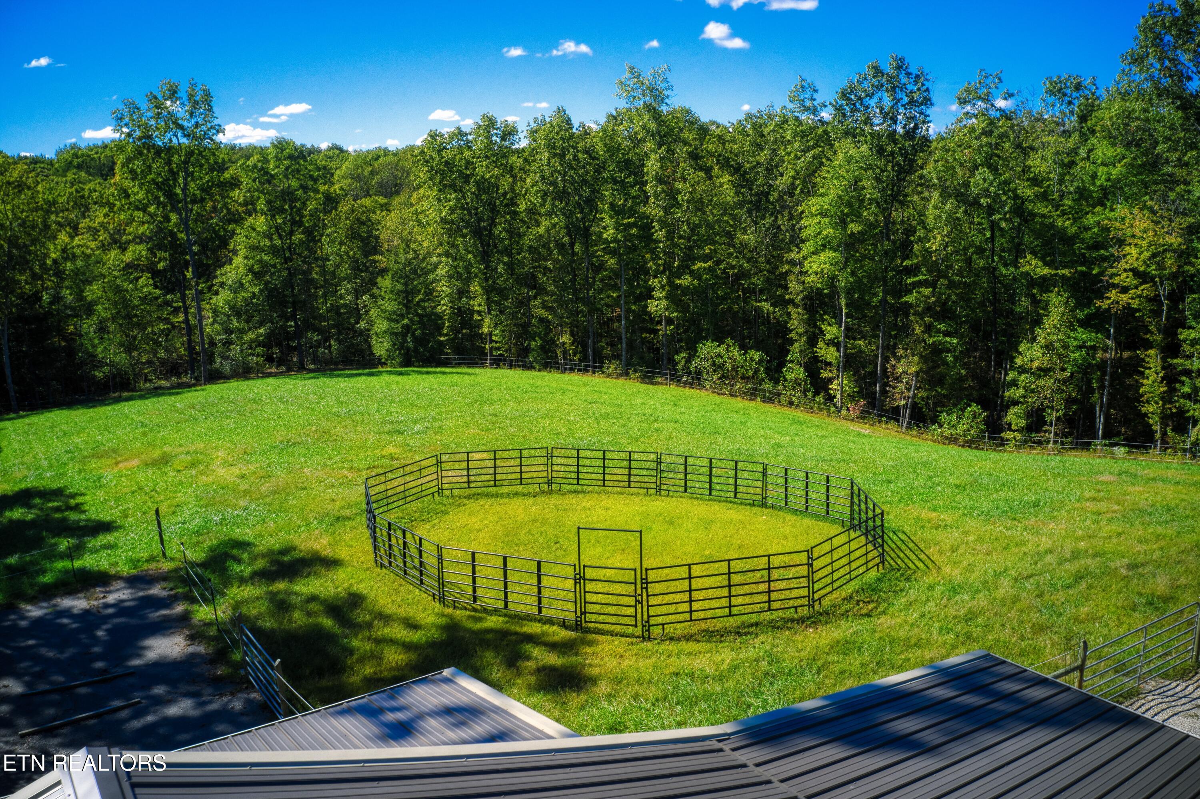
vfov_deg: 46.4
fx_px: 933
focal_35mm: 28
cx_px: 600
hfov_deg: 65.5
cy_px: 400
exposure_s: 1/60
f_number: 5.6
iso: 400
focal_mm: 10.26
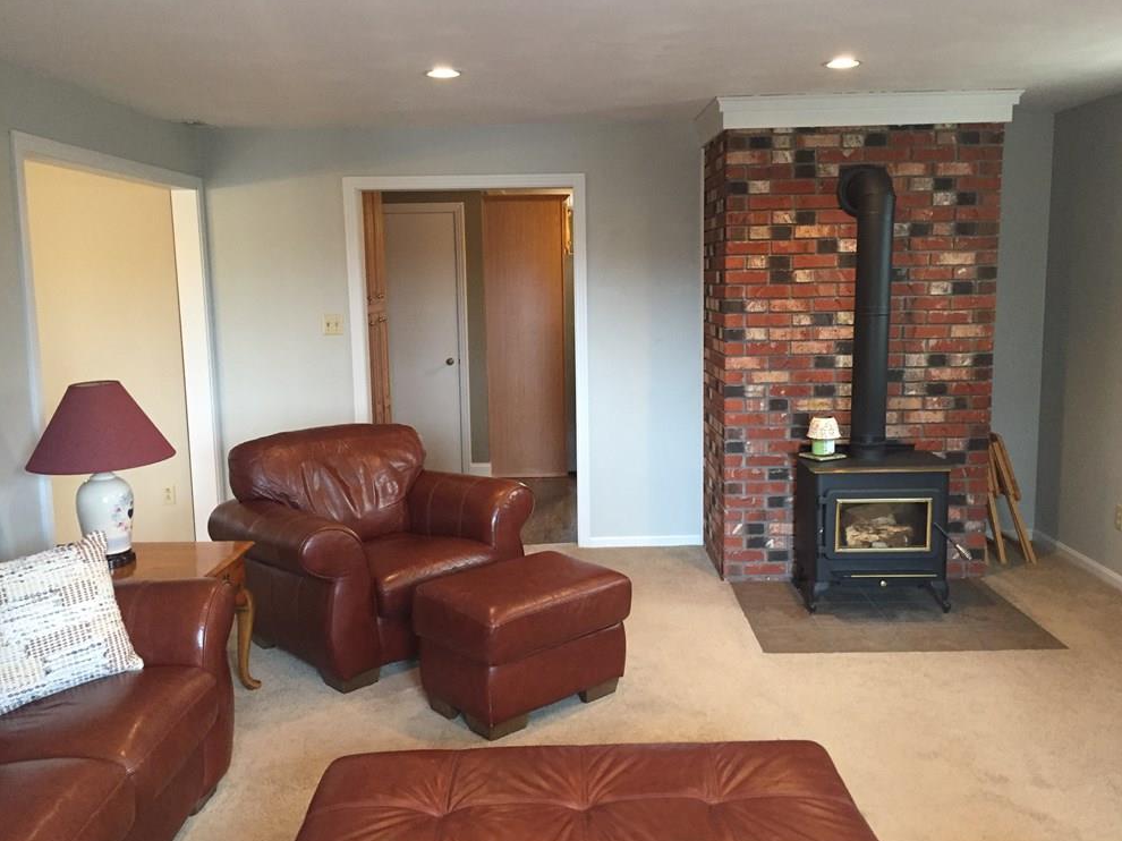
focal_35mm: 30
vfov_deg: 46.8
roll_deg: +1.4
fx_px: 972
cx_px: 561
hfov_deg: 60.0
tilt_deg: -7.1
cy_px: 414
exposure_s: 1/30
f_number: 2.2
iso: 160
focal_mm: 4.15
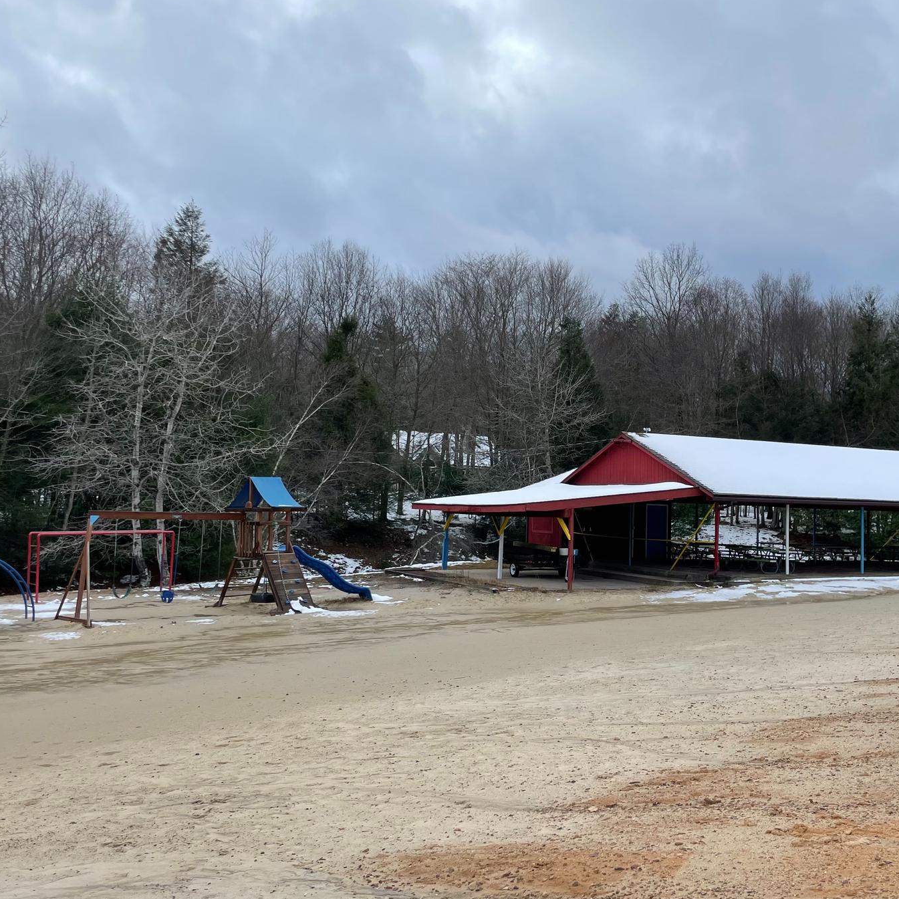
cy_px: 442
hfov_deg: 47.1
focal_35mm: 35
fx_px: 1028
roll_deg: -0.8
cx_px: 511
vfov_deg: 47.2
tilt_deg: +1.8
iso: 32
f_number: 1.6
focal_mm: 4.2
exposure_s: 1/2747
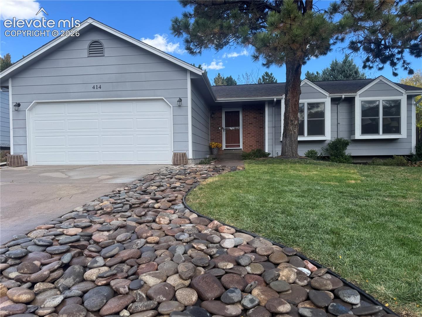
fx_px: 293
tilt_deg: -1.4
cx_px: 211
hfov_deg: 71.6
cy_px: 158
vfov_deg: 56.8
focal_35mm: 24
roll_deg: -0.1
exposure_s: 1/1524
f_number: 1.78
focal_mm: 6.76
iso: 80
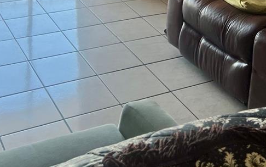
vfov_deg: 17.6
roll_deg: -5.7
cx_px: 161
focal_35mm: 68
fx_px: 493
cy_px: -65
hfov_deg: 30.1
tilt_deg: -12.5
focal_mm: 5.7
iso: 40
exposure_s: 1/235
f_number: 1.5
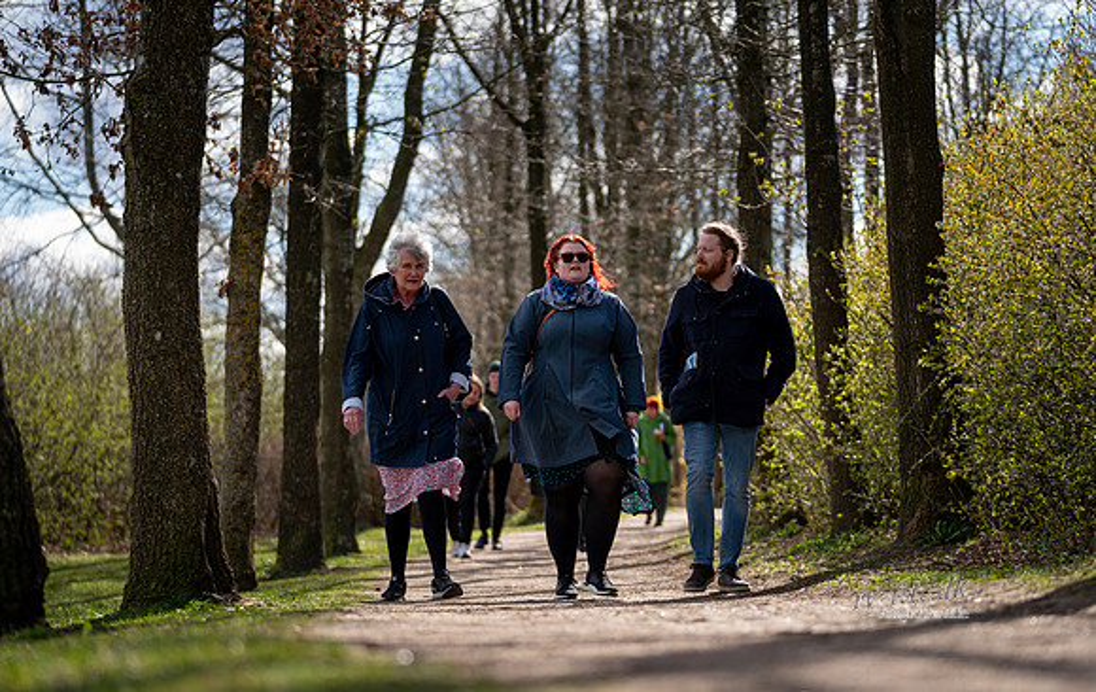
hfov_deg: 17.6
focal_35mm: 118
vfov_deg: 11.2
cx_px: 576
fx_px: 3541
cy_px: 373
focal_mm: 108
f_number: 2.8
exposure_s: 1/640
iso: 100
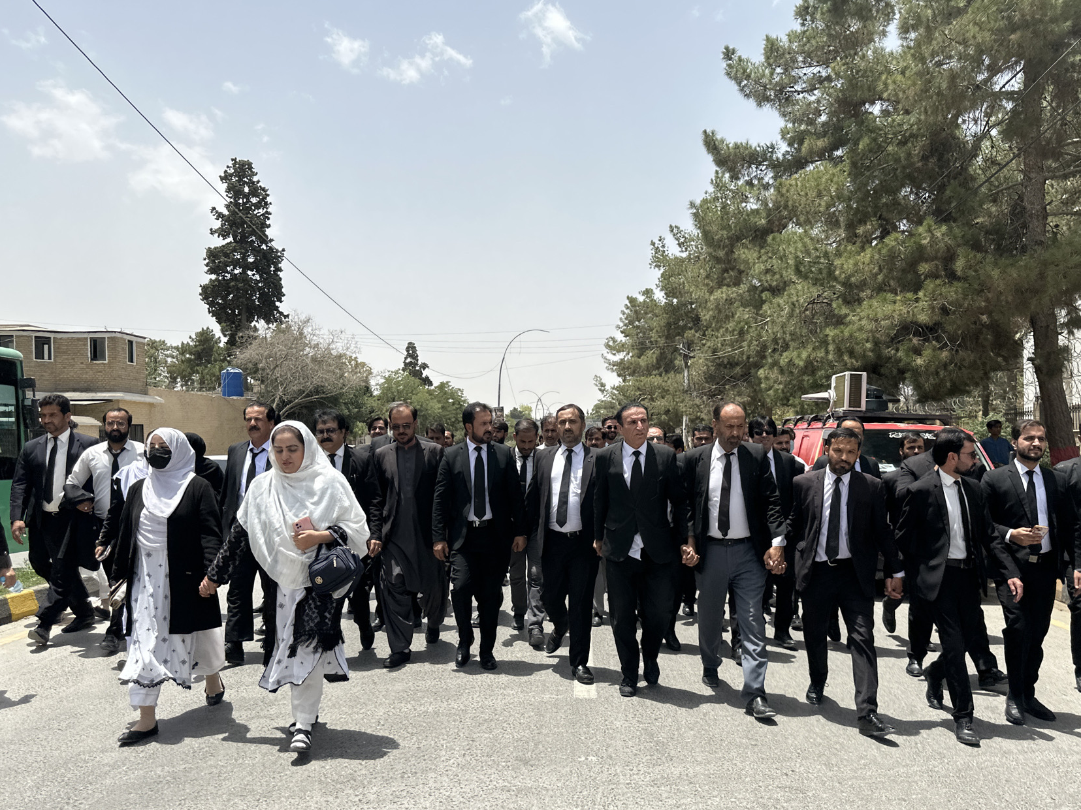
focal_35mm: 29
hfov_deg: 61.6
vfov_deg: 48.1
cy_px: 458
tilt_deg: -5.9
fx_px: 906
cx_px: 589
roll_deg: -2.1
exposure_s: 1/4545
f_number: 1.78
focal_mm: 6.86
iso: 80
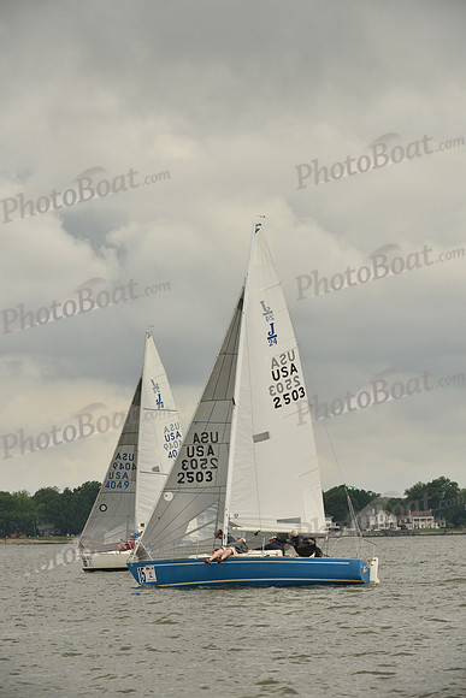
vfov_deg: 10.3
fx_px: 3881
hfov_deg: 6.9
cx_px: 233
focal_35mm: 200
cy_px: 349
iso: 400
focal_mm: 200
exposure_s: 1/1000
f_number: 9
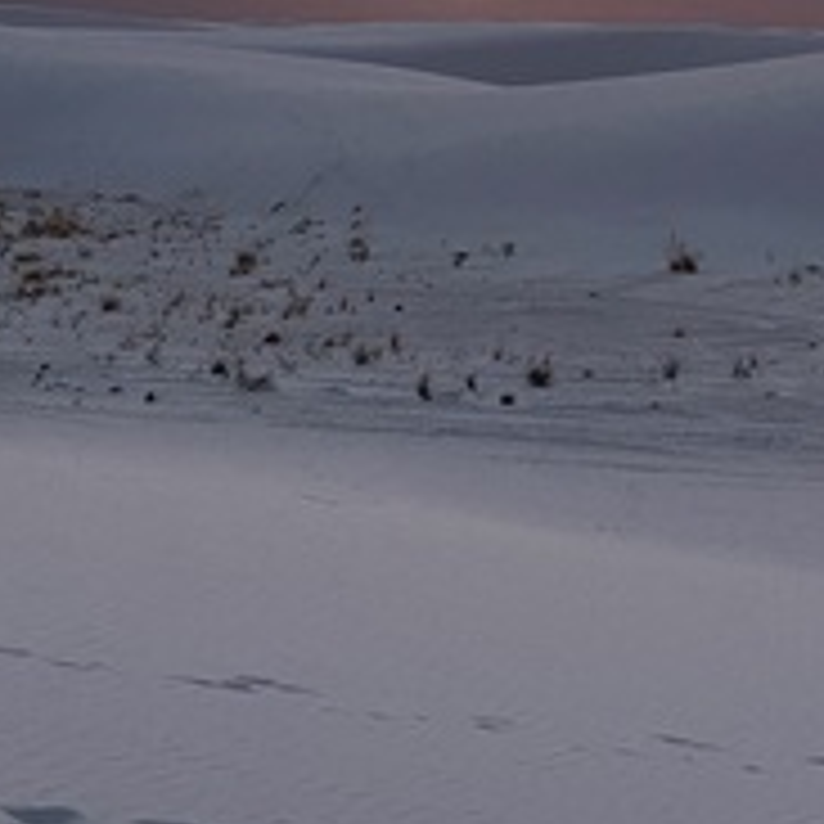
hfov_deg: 12.2
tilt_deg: -0.8
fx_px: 3797
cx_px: 878
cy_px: 68
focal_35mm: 141
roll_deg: -0.3
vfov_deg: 12.3
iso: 80
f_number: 2
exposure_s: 1/121
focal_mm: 6
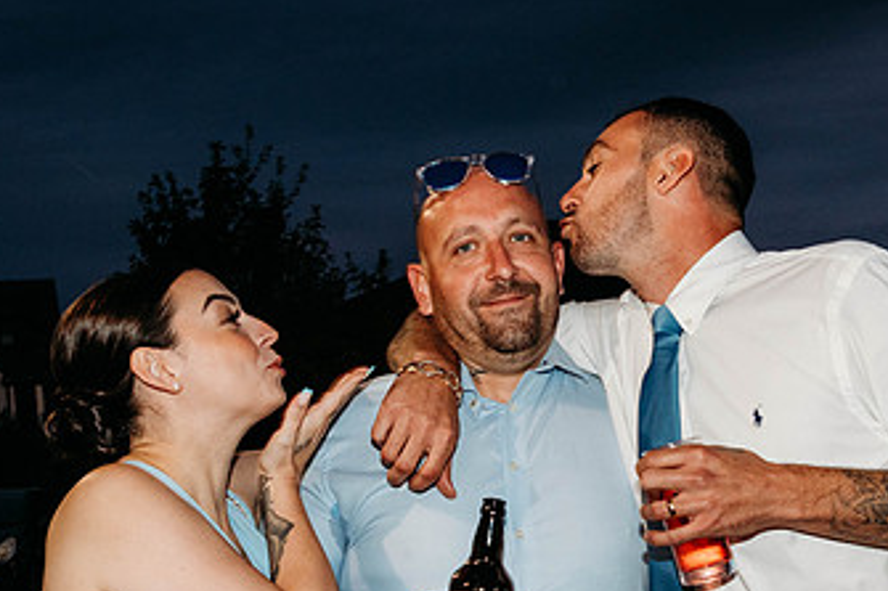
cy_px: 462
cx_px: 538
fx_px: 1282
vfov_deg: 25.6
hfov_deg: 38.0
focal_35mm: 52
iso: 640
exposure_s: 1/40
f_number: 5
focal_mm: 20
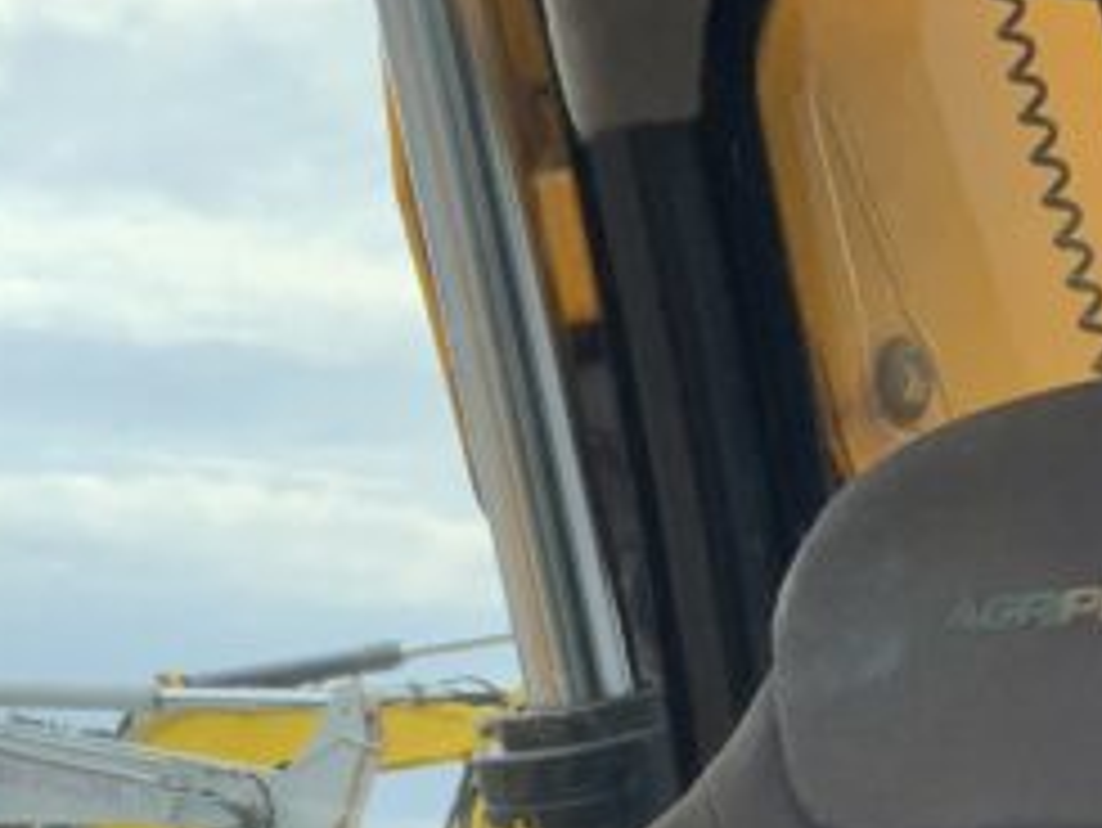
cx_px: 760
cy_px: 1138
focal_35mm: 121
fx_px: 3854
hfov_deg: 16.2
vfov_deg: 11.8
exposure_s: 1/770
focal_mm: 3
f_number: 1.8
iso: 16
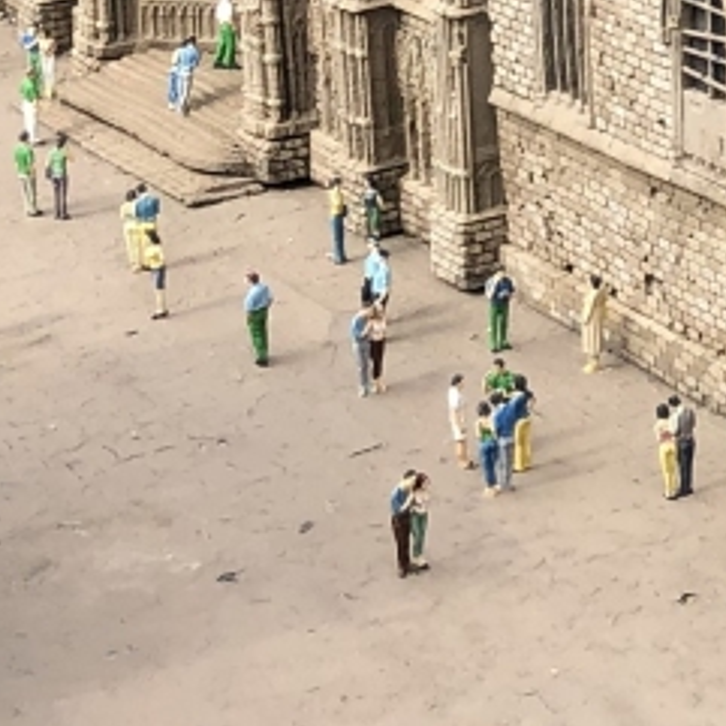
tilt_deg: -10.8
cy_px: -229
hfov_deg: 10.1
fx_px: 3891
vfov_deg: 10.4
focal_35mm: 164
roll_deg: -0.7
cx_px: 1301
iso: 20
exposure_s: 1/906
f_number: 1.8
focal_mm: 3.99
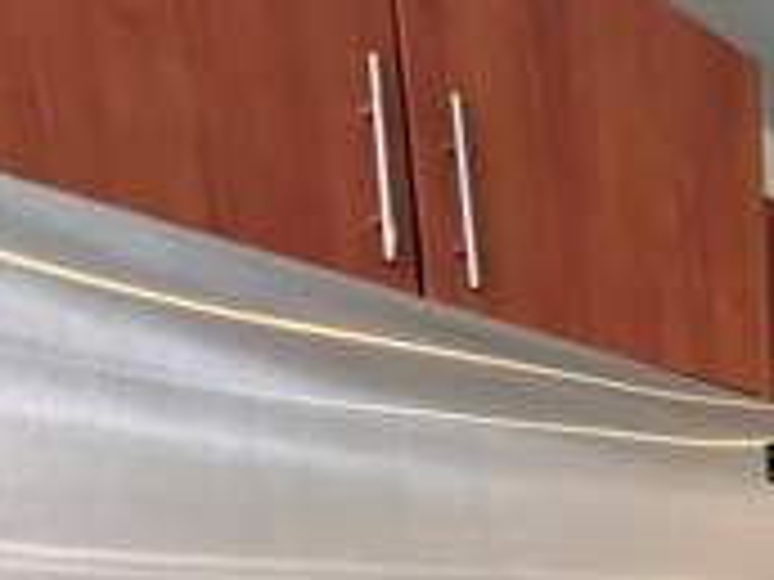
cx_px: 1066
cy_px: 773
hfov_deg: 32.2
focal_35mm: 39
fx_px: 872
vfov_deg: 29.1
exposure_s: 1/40
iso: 800
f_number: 2.2
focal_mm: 2.22
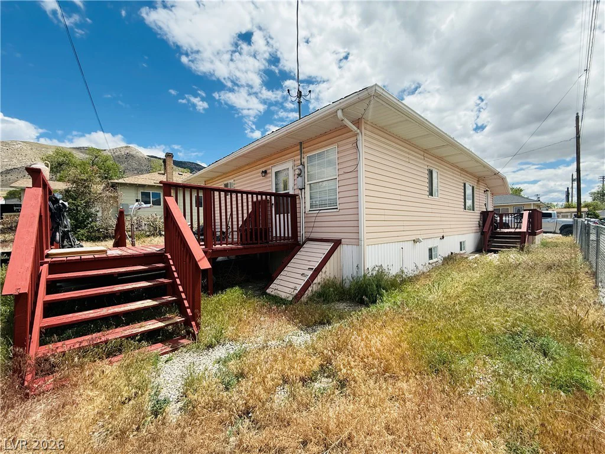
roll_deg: +0.3
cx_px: 302
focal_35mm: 14
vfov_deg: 85.7
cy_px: 227
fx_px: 245
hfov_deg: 102.1
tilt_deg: +0.0
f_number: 2.2
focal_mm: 2.22
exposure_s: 1/1613
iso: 50
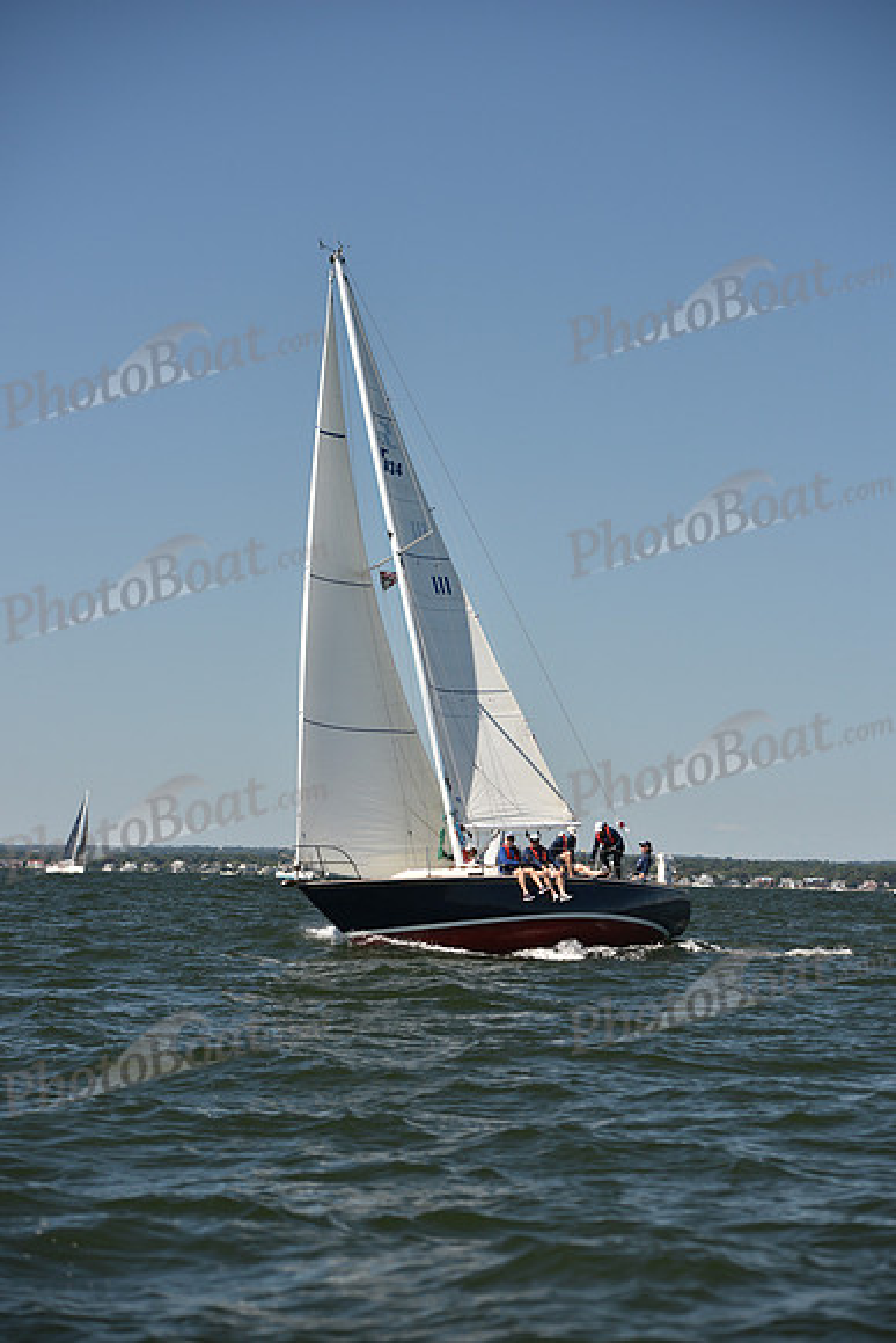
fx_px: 3656
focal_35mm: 98
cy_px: 672
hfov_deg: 14.0
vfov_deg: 20.8
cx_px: 448
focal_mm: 98
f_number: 4
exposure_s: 1/1250
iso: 250
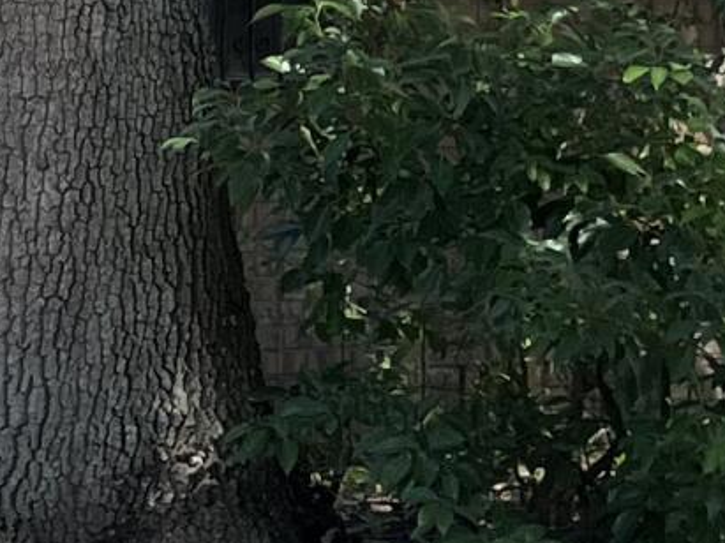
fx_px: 3978
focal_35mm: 190
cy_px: 282
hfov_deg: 8.9
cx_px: -1289
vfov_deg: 7.8
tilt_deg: -2.5
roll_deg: +0.2
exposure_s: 1/1372
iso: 50
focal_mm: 5.1
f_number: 1.6
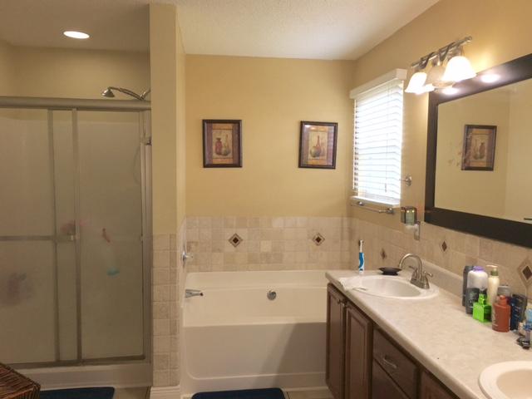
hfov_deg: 61.7
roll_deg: -0.4
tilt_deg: -4.0
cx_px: 266
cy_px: 200
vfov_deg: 48.2
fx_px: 446
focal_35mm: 29
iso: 25
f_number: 2.2
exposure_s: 1/41
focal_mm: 4.15
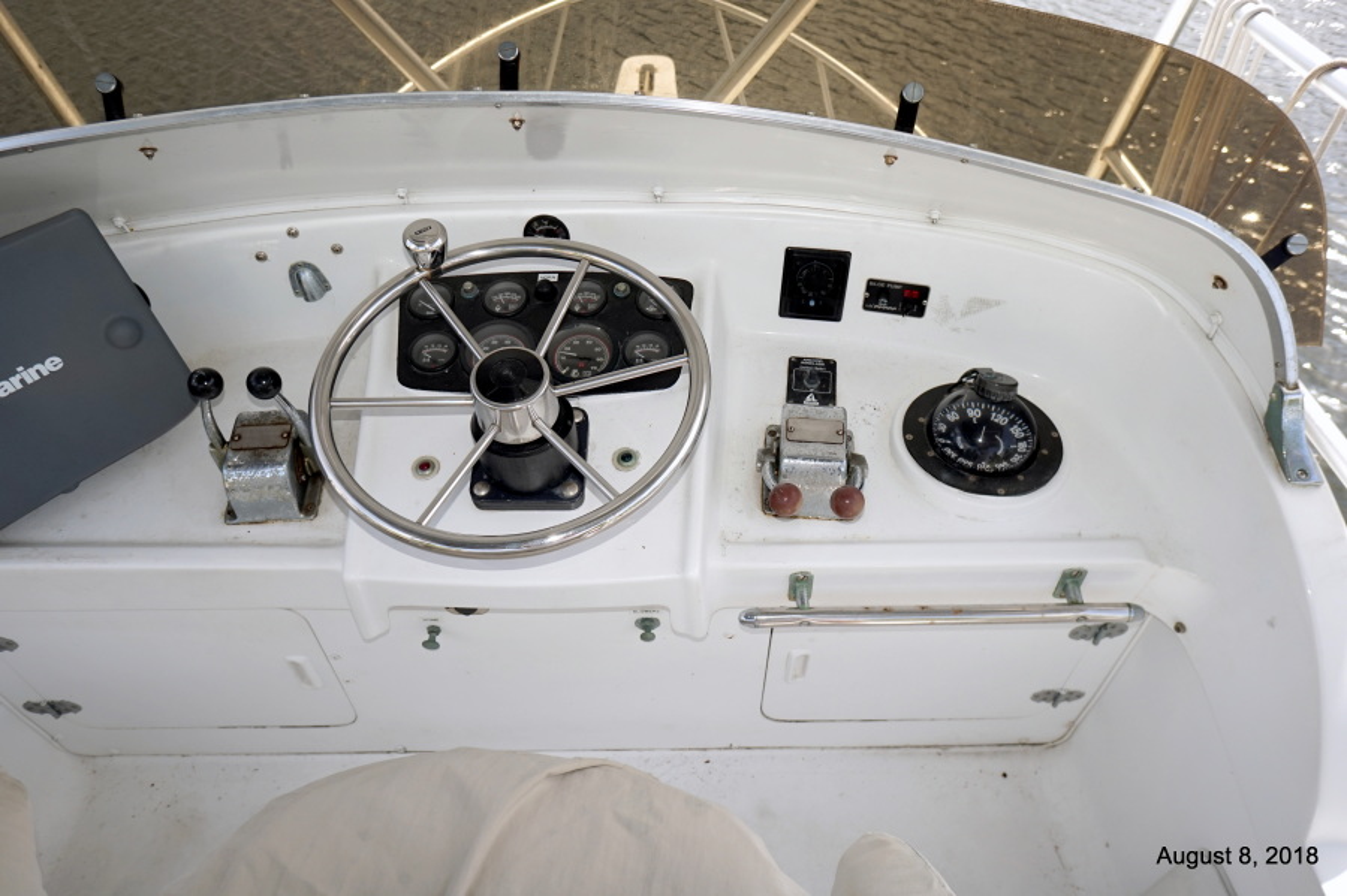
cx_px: 674
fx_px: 897
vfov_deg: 53.1
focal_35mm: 24
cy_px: 448
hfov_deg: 73.8
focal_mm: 16
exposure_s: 1/160
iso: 100
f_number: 4.5
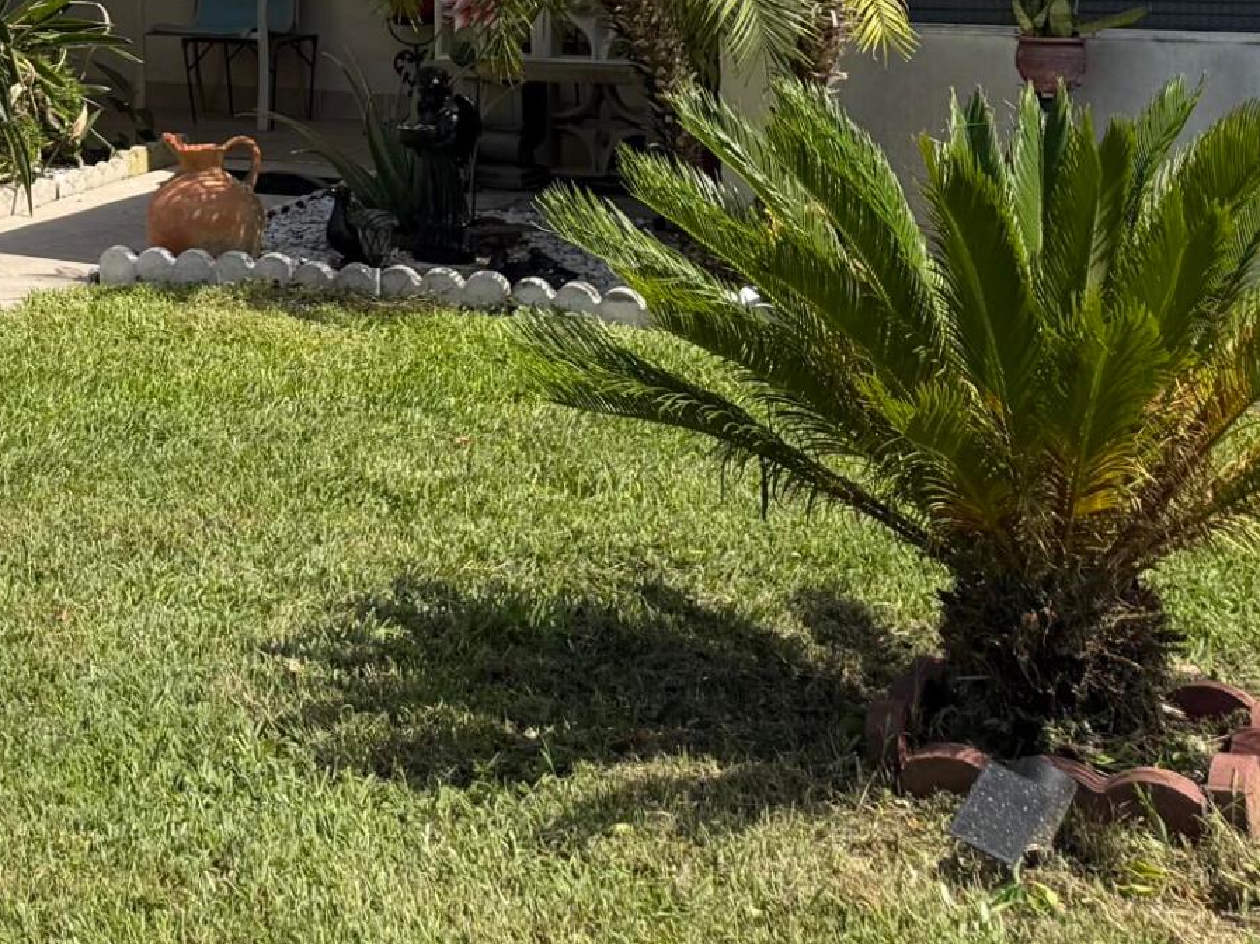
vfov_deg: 18.1
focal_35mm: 77
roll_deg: +0.9
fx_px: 2802
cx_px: -306
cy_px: -206
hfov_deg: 23.0
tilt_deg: +0.8
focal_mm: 6.76
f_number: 1.78
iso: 80
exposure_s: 1/4167
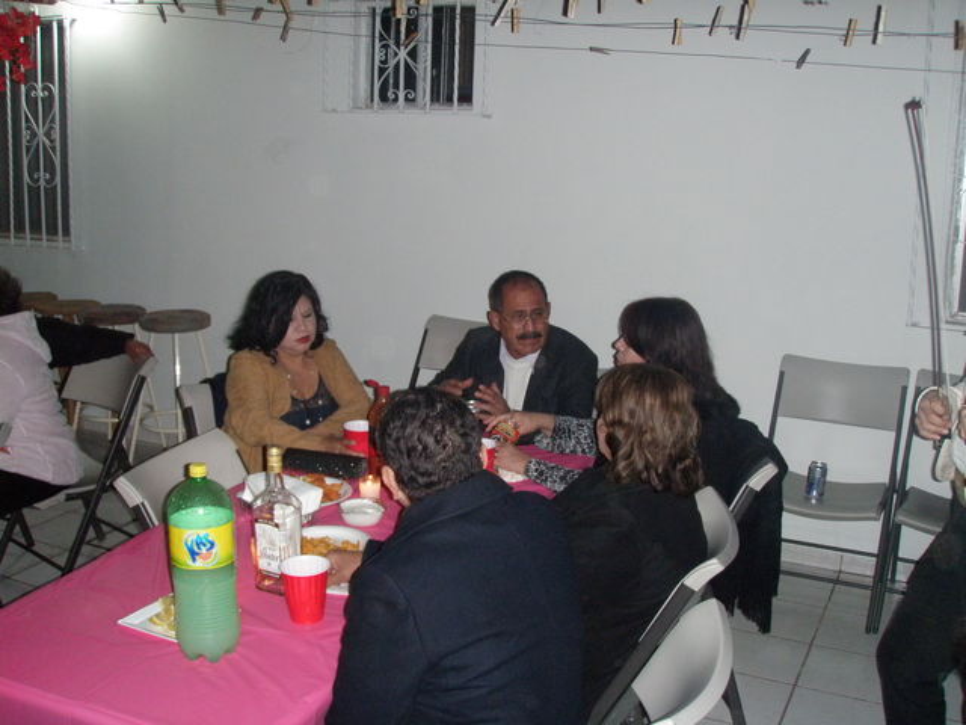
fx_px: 1060
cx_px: 483
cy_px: 362
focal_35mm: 38
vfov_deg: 37.7
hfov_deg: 49.0
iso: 320
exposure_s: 1/30
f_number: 3.5
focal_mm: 6.7
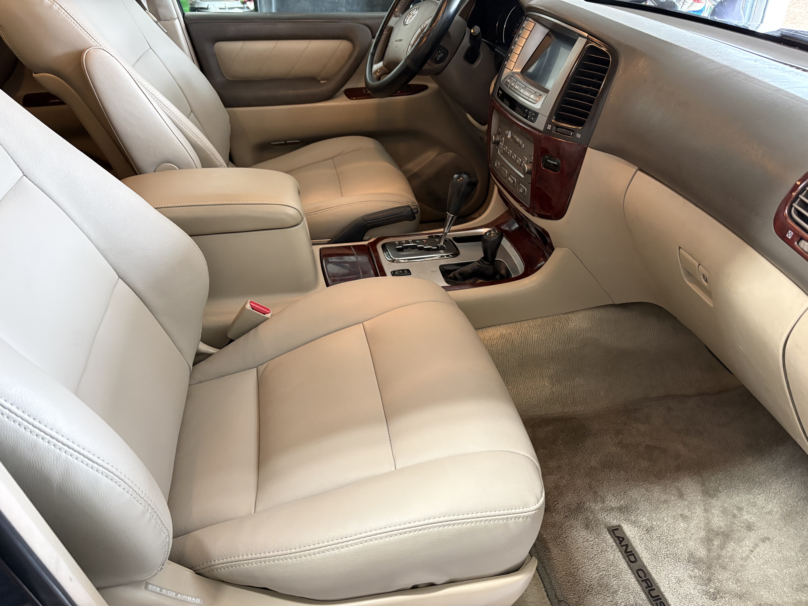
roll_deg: +1.4
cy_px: 303
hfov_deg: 67.3
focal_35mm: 26
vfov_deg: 53.1
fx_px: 607
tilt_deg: -33.1
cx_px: 404
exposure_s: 1/40
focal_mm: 5.96
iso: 400
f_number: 1.6
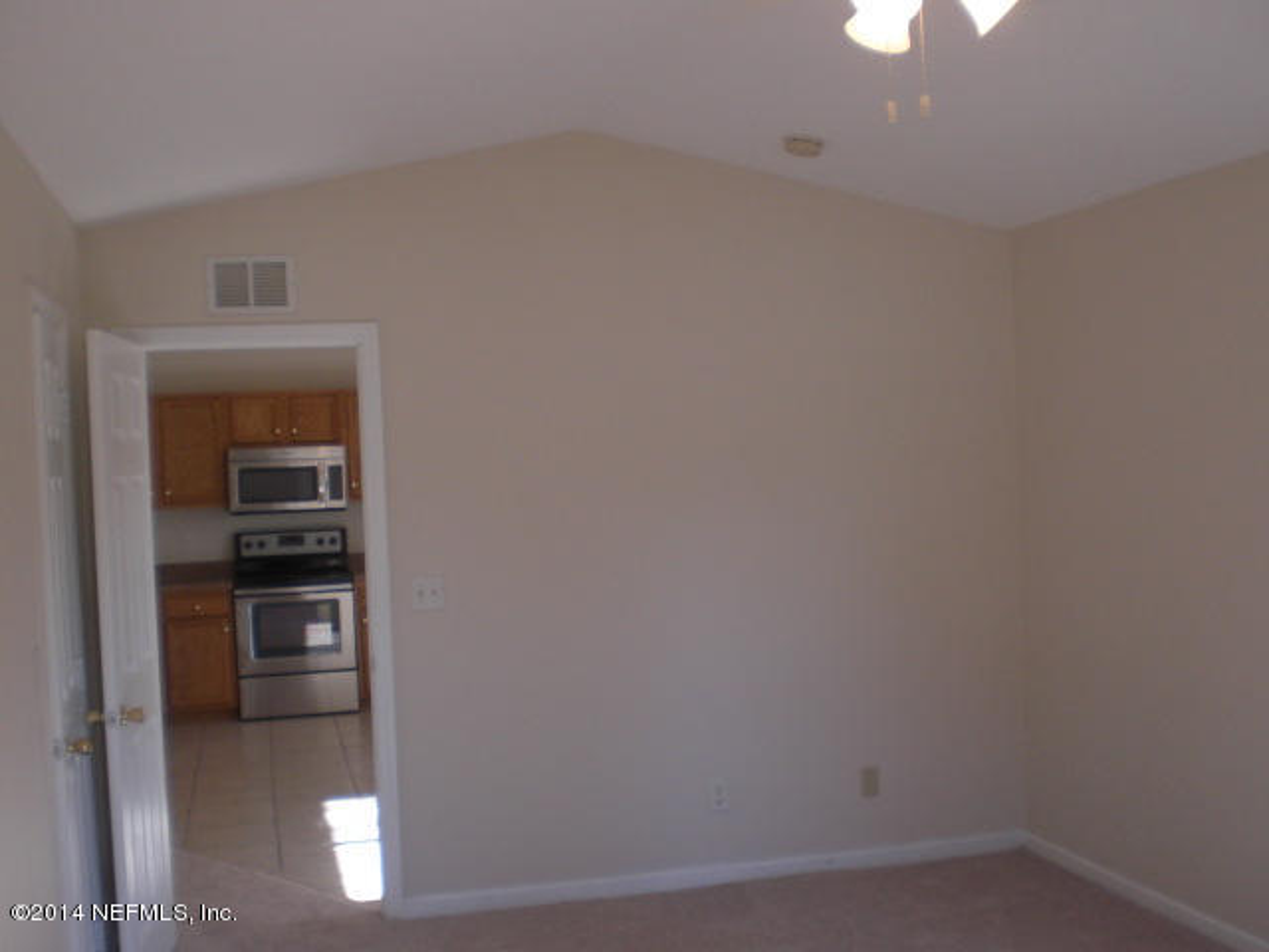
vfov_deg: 37.7
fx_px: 1393
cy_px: 476
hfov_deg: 49.0
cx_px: 634
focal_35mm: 38
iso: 100
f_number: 3.1
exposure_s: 1/60
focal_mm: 6.3
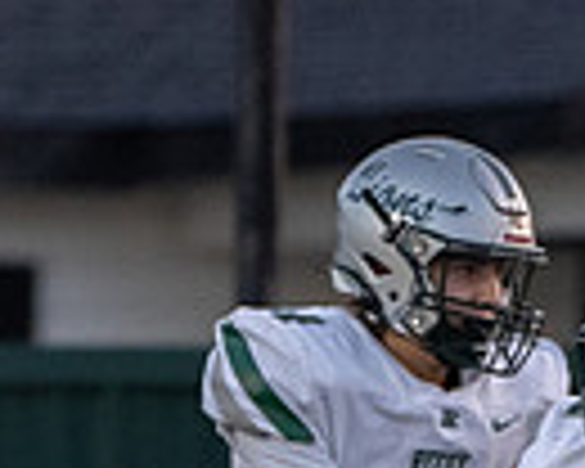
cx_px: 474
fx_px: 41466
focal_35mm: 2395
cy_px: 876
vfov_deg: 0.6
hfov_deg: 0.8
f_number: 5.6
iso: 4000
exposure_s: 1/1000
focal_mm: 400
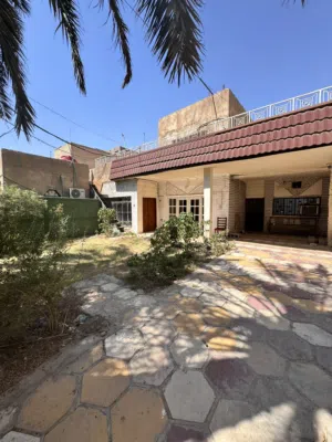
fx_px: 179
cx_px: 166
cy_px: 221
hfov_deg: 85.7
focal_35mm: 14
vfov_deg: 102.1
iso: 50
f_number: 2.2
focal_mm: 2.22
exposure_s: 1/1600
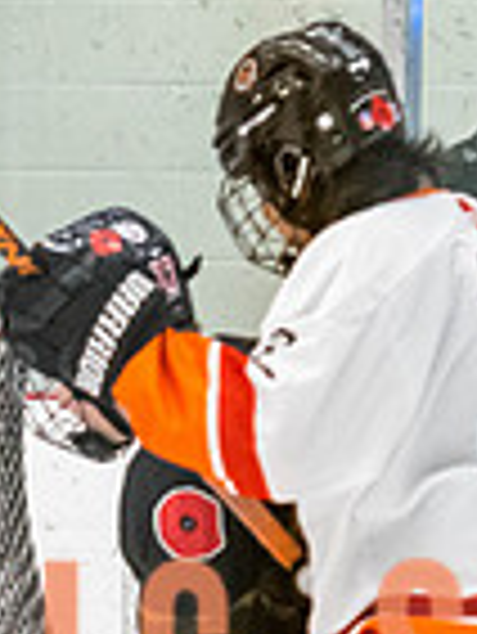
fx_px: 12035
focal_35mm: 656
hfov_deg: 2.3
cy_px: 692
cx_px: -396
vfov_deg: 3.0
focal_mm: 112
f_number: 2.8
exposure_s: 1/640
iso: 2200
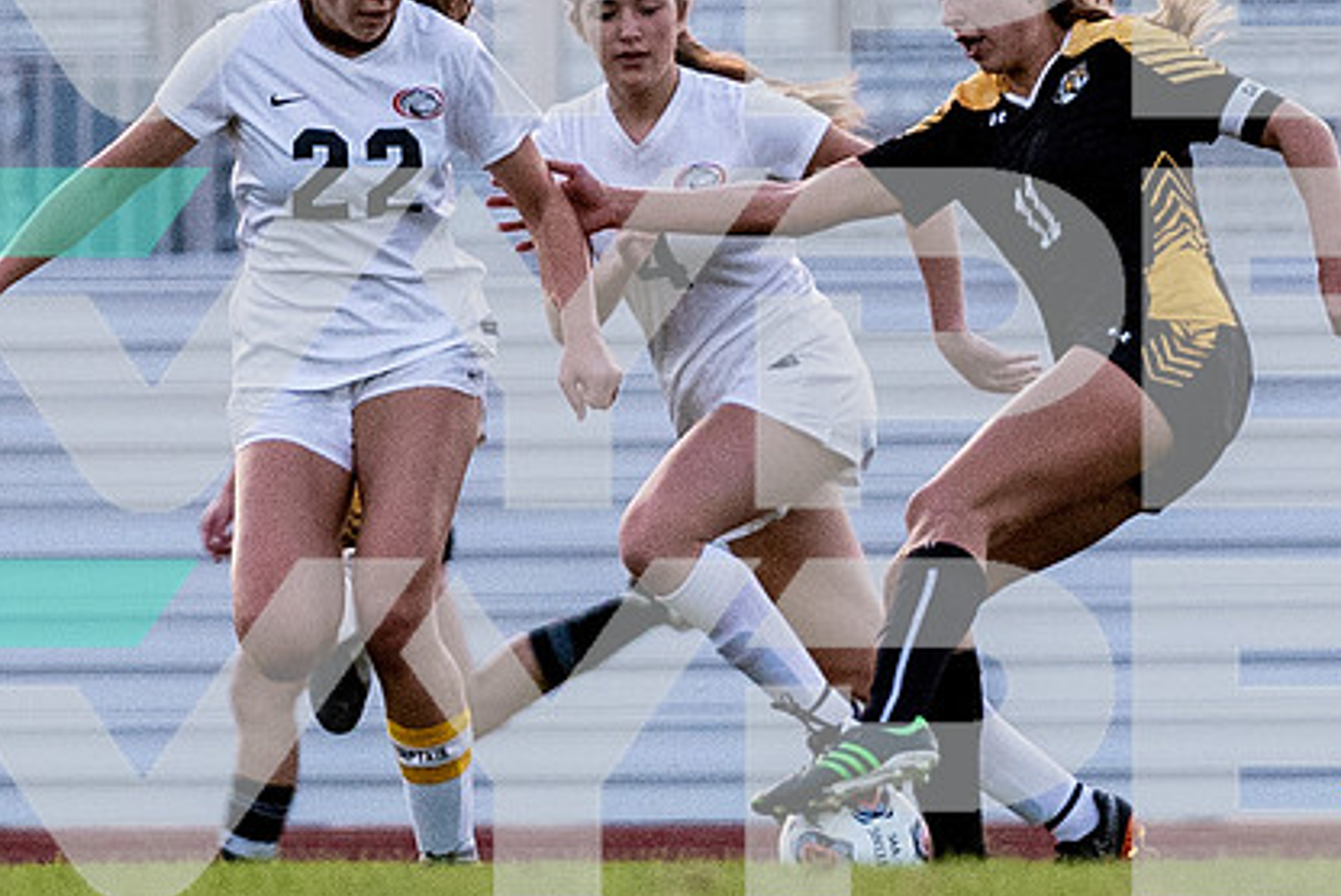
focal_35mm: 1105
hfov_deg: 1.9
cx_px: 921
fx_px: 41188
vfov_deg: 1.2
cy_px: 425
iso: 1250
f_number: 2.8
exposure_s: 1/1600
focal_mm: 200
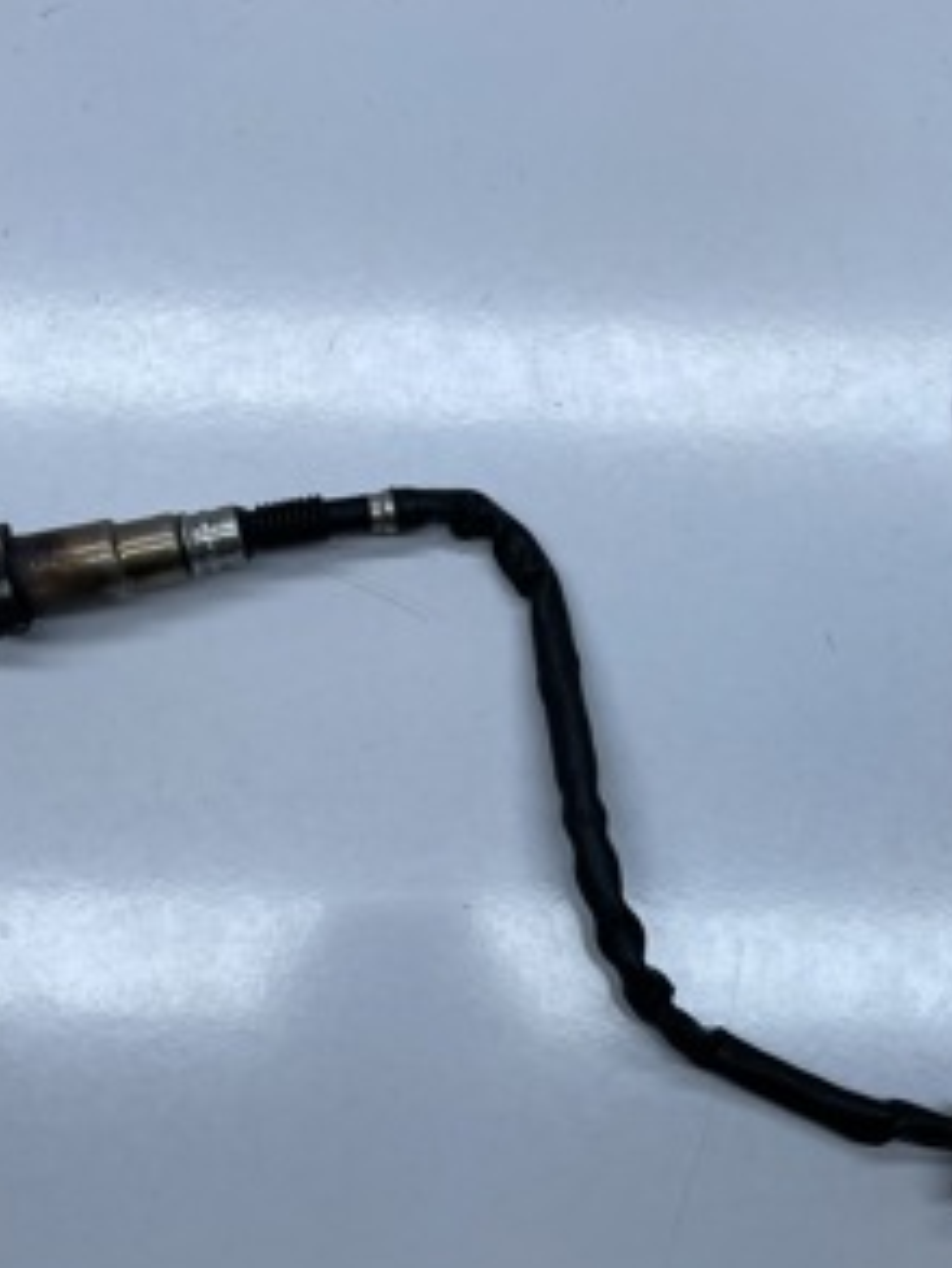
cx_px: 584
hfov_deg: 35.0
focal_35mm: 41
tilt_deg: -83.8
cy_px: 775
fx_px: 1502
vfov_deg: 45.5
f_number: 1.6
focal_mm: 5.1
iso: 32
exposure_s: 1/2203
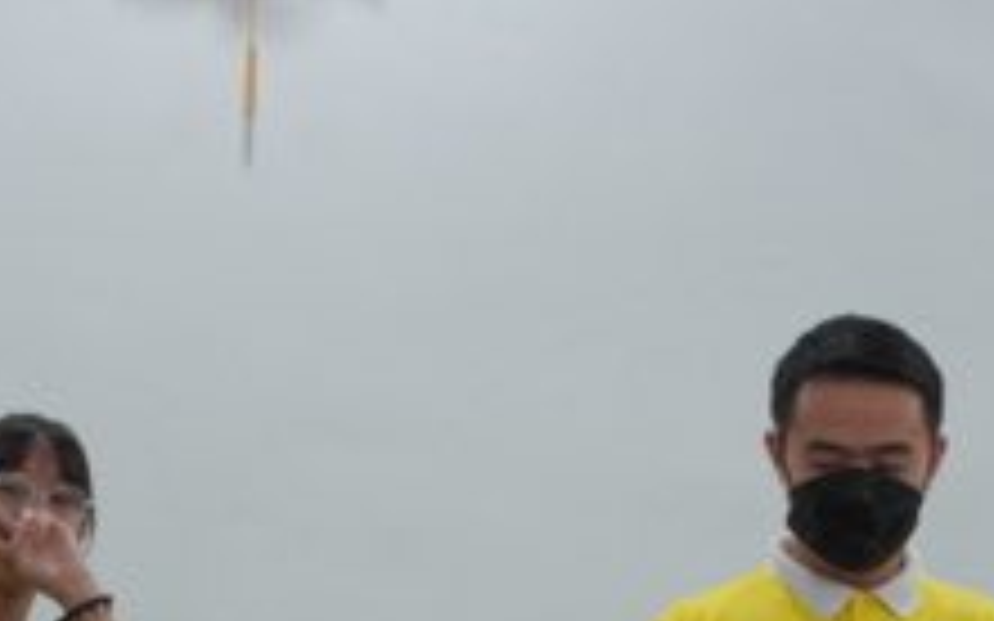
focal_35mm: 146
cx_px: 324
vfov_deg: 8.9
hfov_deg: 14.3
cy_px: 562
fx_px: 3954
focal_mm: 44
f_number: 5.6
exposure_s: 1/160
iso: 2000
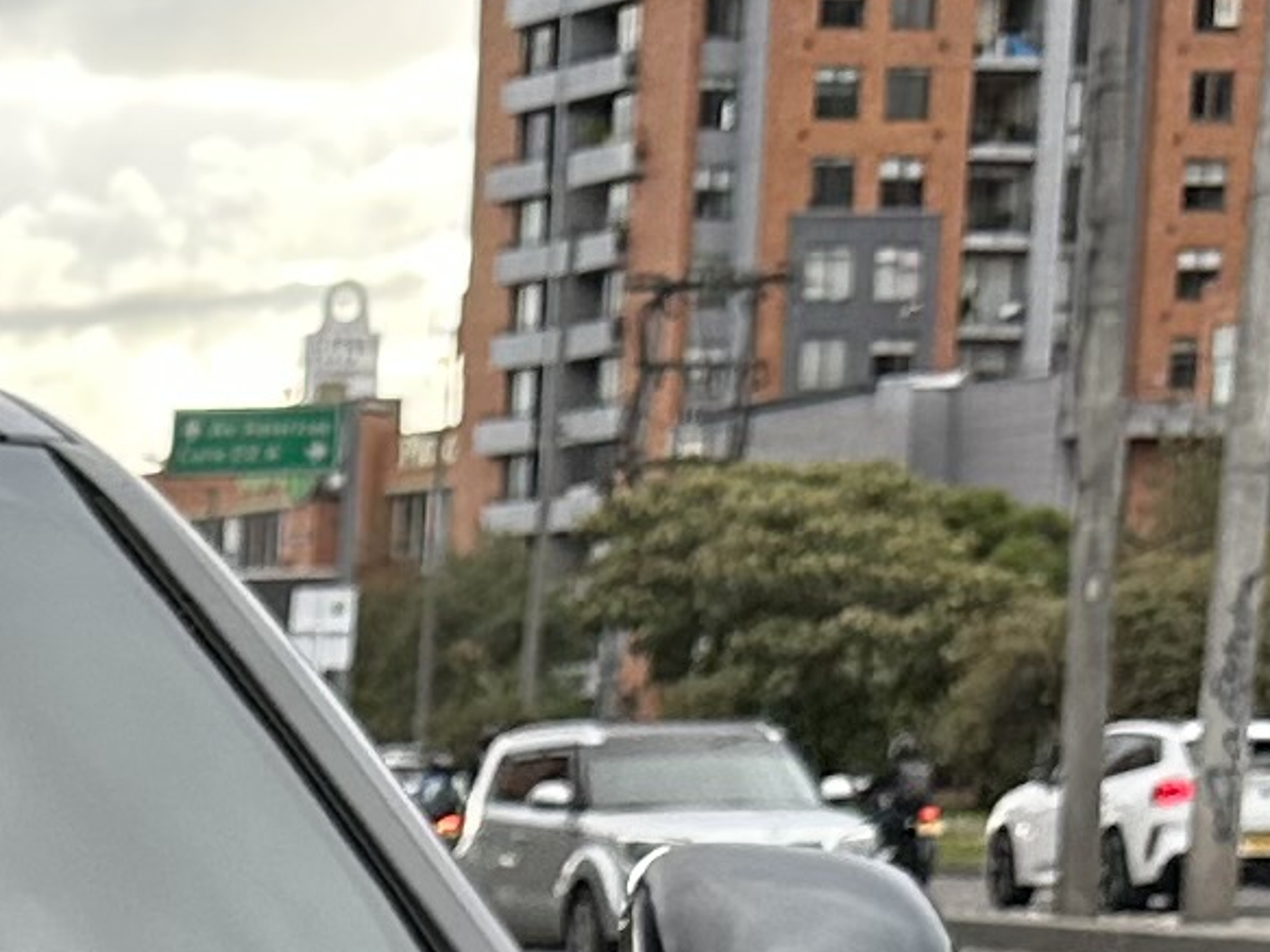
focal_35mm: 166
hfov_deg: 10.9
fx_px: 6089
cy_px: 2361
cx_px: -1183
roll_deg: +1.8
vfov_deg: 8.2
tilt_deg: -14.2
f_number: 1.78
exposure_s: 1/137
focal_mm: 6.86
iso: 64
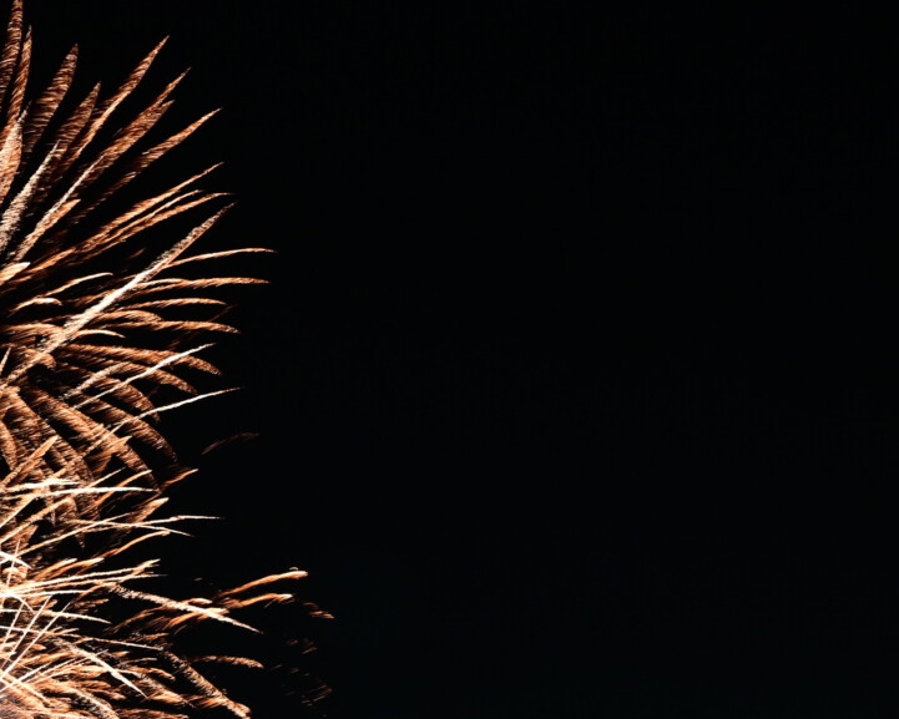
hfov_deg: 27.2
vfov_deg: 22.5
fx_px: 1703
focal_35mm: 64
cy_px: 789
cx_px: -79
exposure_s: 1/2
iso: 1000
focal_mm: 24
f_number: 11
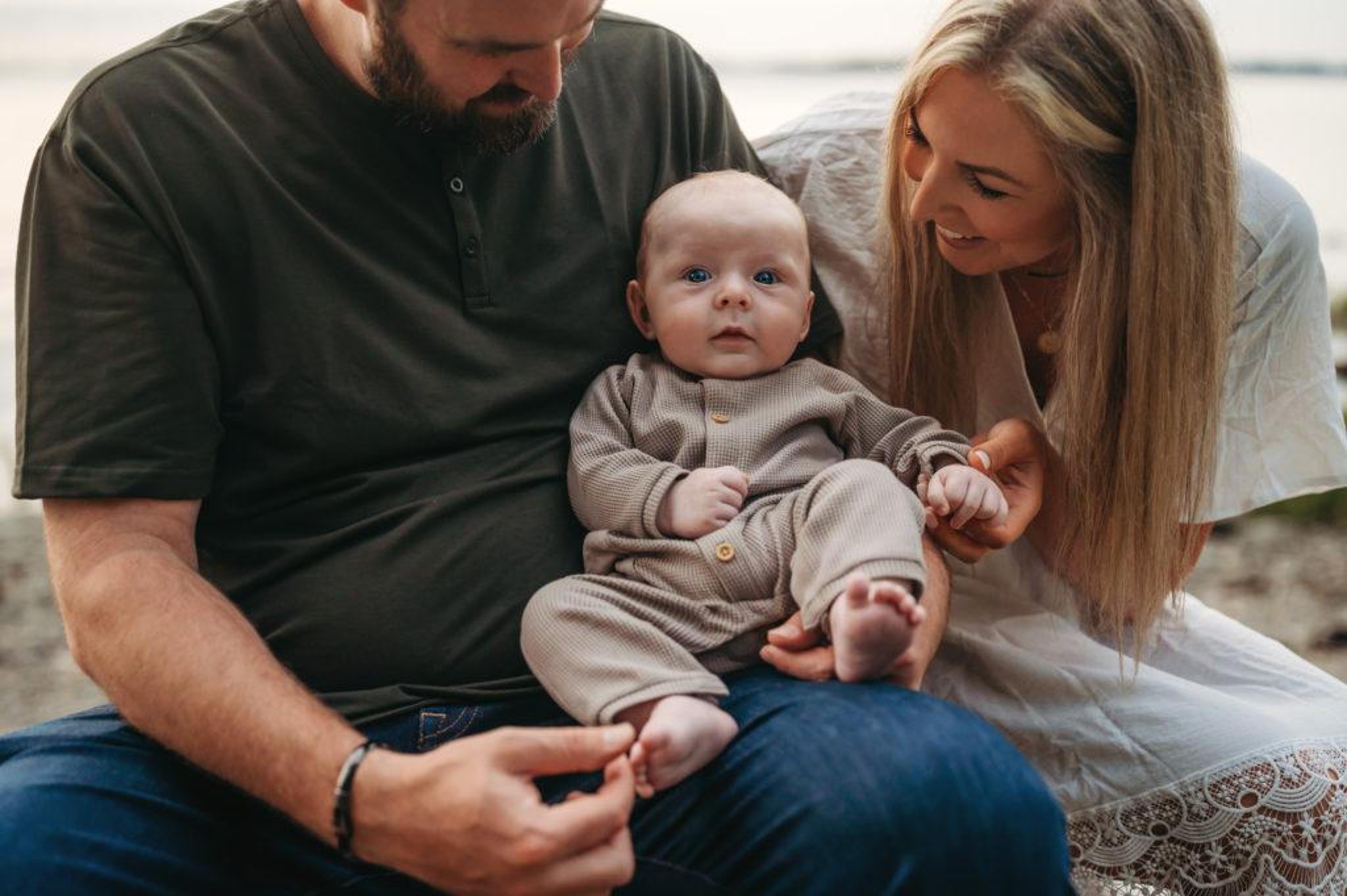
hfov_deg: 39.6
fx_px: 1869
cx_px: 674
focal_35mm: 50
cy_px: 448
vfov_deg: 26.9
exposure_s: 1/1250
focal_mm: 50
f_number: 2.5
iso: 250
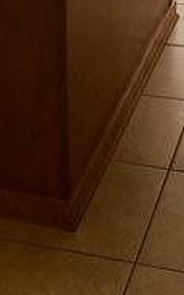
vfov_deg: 17.4
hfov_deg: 12.2
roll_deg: +0.7
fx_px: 858
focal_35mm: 107
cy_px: -159
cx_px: 75
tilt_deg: -10.1
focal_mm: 4.15
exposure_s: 1/40
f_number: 2.2
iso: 25
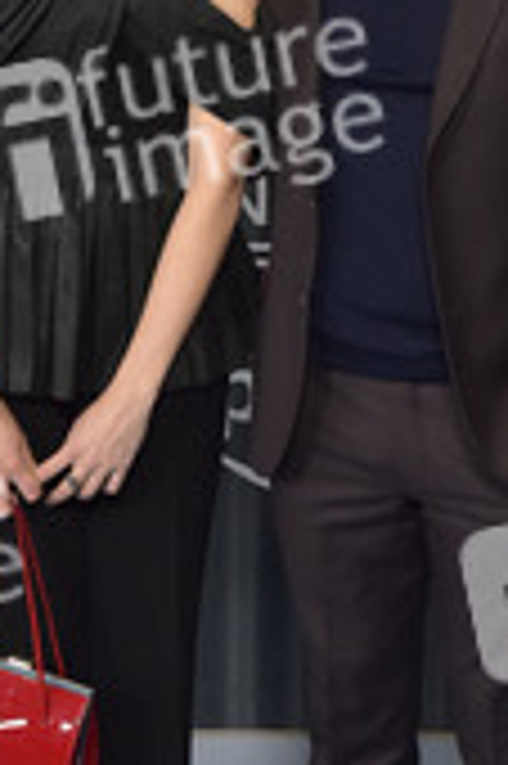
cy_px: 351
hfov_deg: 12.9
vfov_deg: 19.3
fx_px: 2248
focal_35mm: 106
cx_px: 285
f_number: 6.3
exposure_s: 1/250
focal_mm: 45
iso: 2500
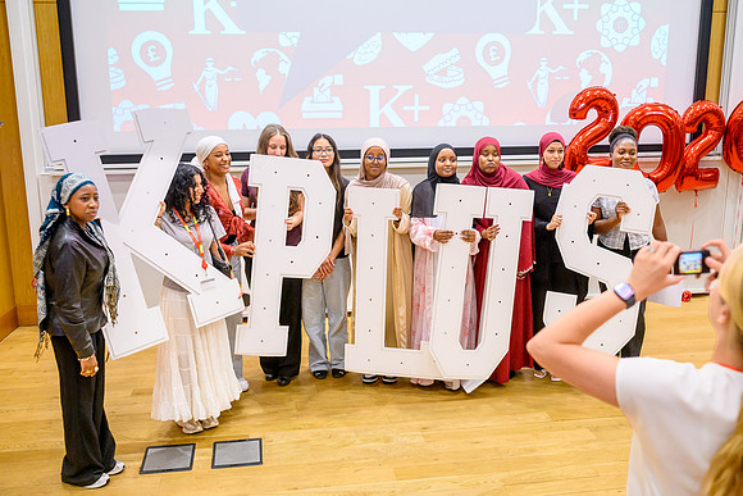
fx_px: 728
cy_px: 248
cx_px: 372
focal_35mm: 35
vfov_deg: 37.6
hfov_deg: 54.1
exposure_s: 1/500
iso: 4000
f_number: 2.8
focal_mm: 35
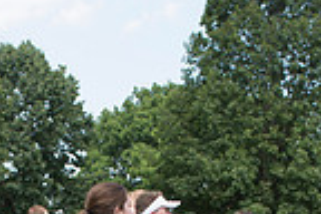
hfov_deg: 20.8
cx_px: 67
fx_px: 865
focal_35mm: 97
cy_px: 369
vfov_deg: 12.9
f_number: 2.8
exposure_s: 1/1600
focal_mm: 24
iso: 200
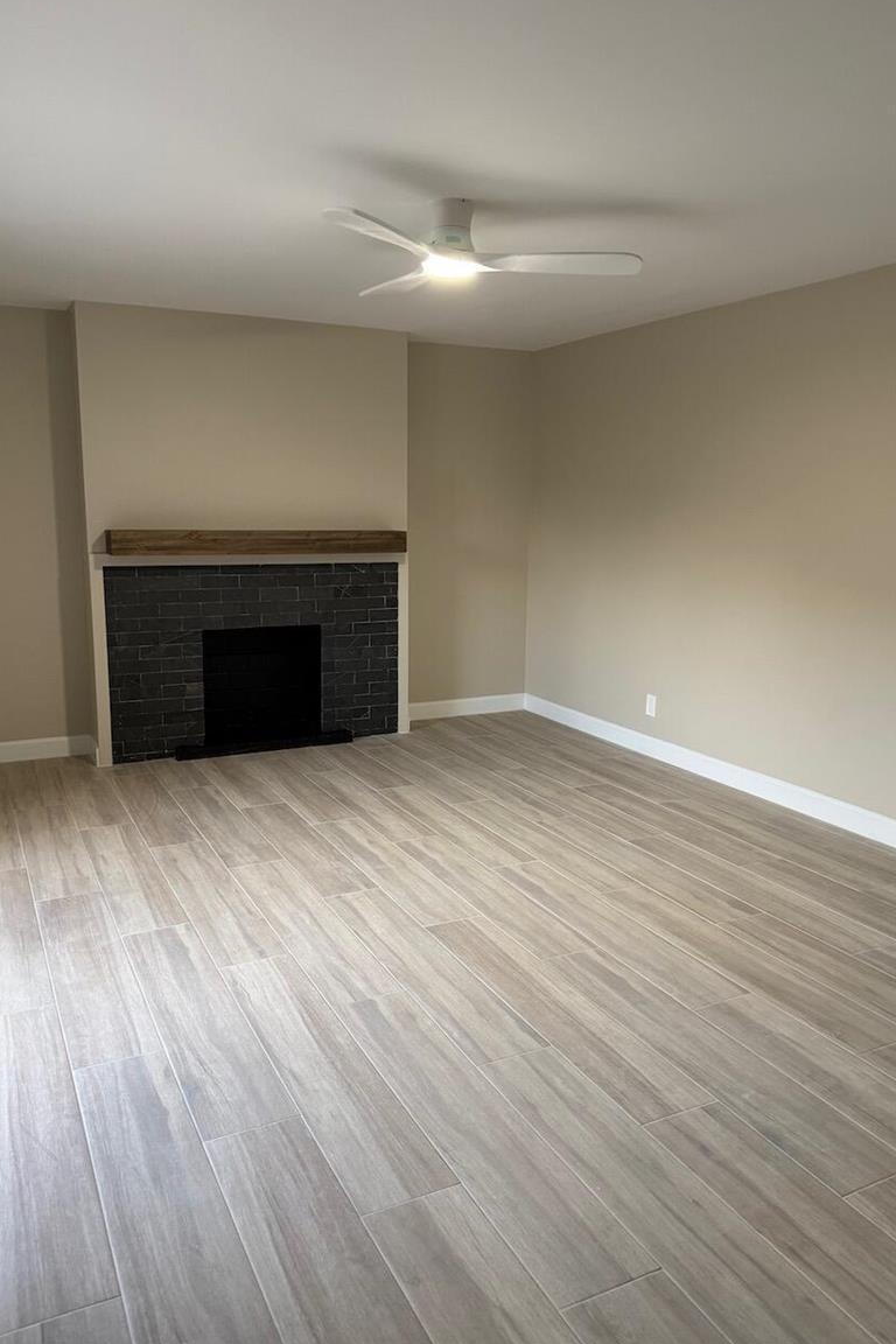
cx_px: 450
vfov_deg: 69.4
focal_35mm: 26
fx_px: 971
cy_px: 665
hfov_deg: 49.6
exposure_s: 1/89
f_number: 1.78
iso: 200
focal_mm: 6.76
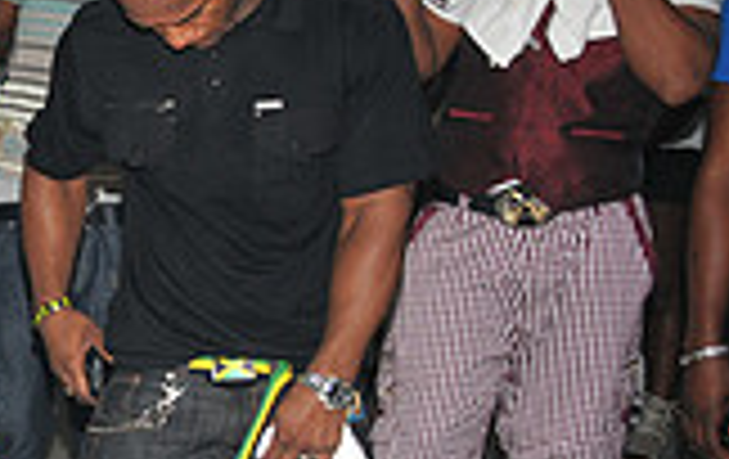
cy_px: 326
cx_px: -558
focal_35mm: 109
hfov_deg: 16.3
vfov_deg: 12.1
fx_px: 2170
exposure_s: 1/250
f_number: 5
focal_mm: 20
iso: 320
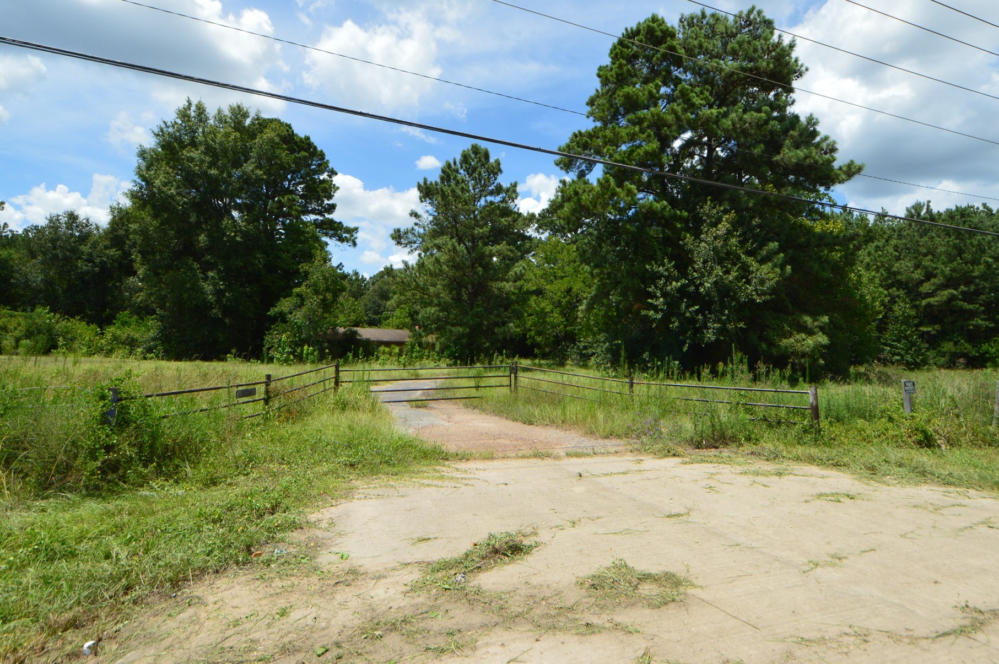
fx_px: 499
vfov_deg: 66.7
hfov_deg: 90.1
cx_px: 503
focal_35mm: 18
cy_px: 272
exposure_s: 1/400
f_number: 11
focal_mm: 10
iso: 400
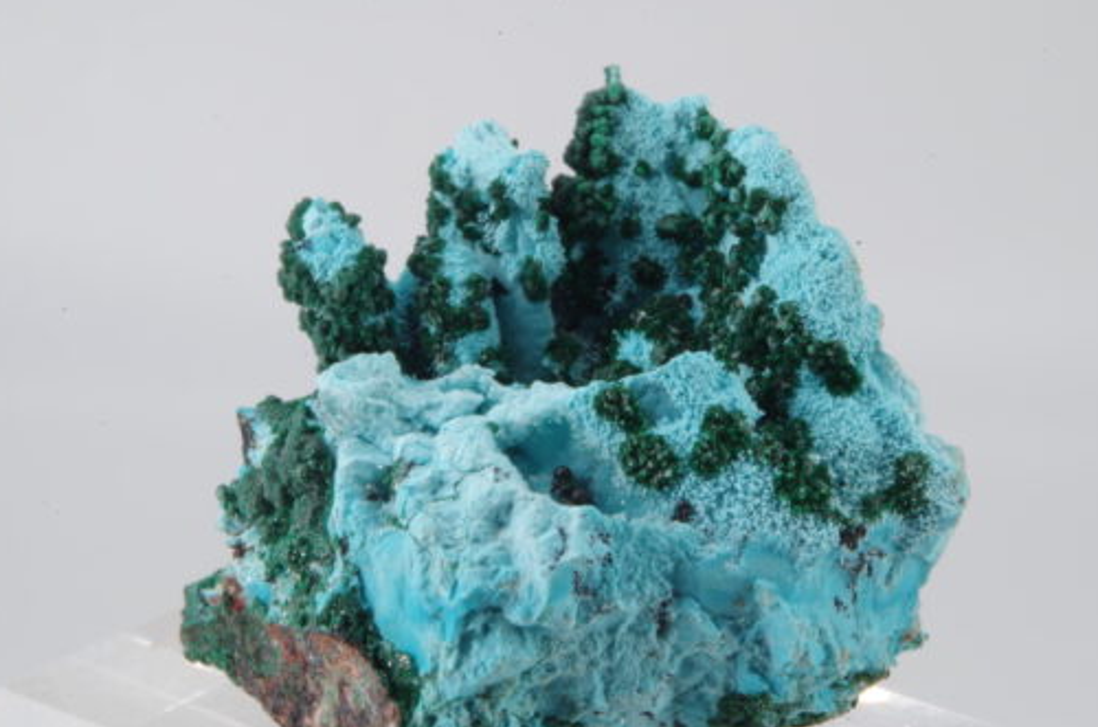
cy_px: 410
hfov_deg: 22.7
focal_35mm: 90
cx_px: 595
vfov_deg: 15.1
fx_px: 2739
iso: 100
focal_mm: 50
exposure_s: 1/1.67
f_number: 7.1
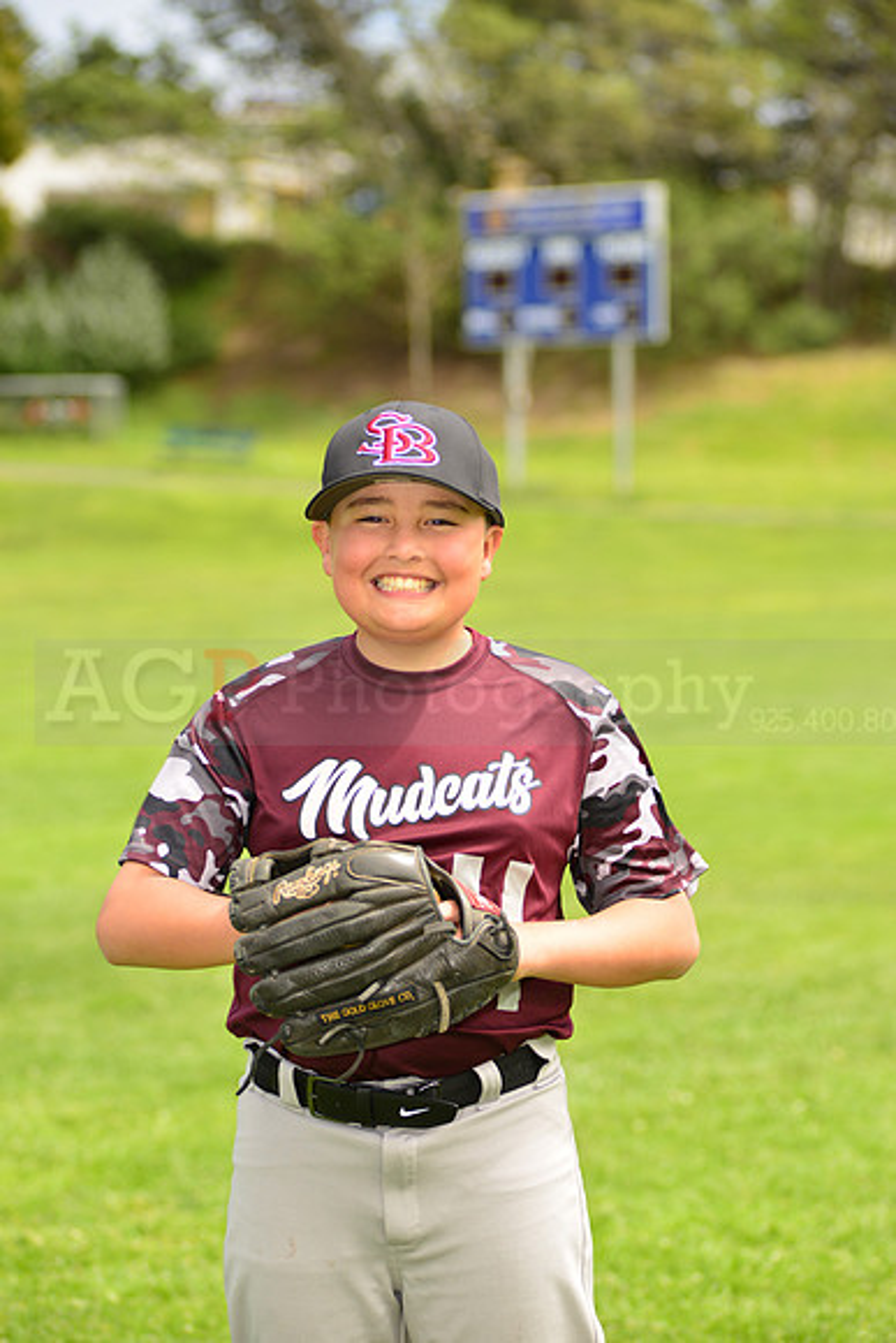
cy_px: 672
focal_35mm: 116
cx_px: 448
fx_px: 4328
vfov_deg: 17.6
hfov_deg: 11.8
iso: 100
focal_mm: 116
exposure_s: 1/250
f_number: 5
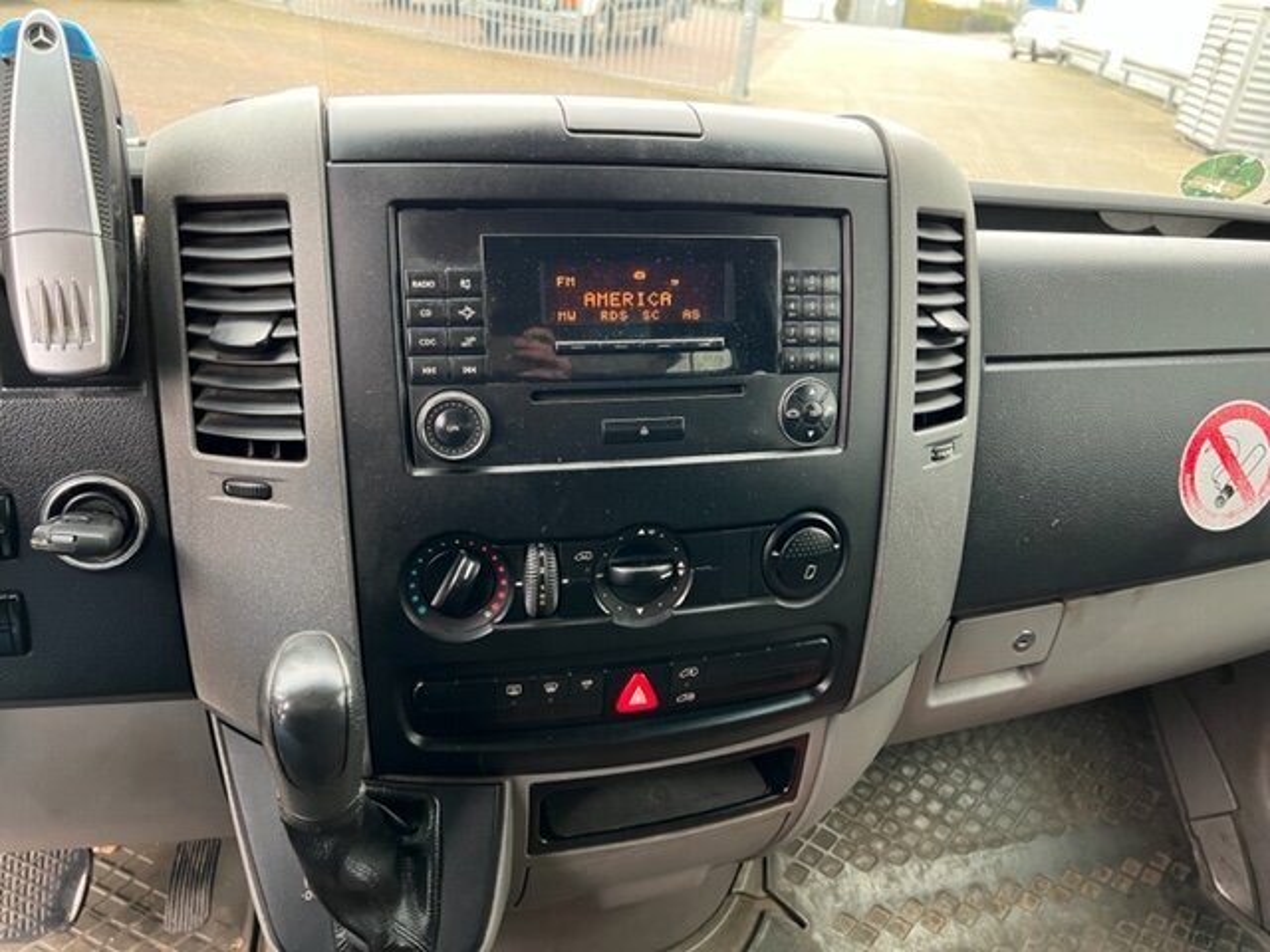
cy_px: 476
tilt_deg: -28.1
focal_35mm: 26
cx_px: 635
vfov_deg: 53.1
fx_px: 954
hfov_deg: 67.3
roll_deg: -5.9
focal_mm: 5.7
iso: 320
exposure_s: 1/60
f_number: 1.5
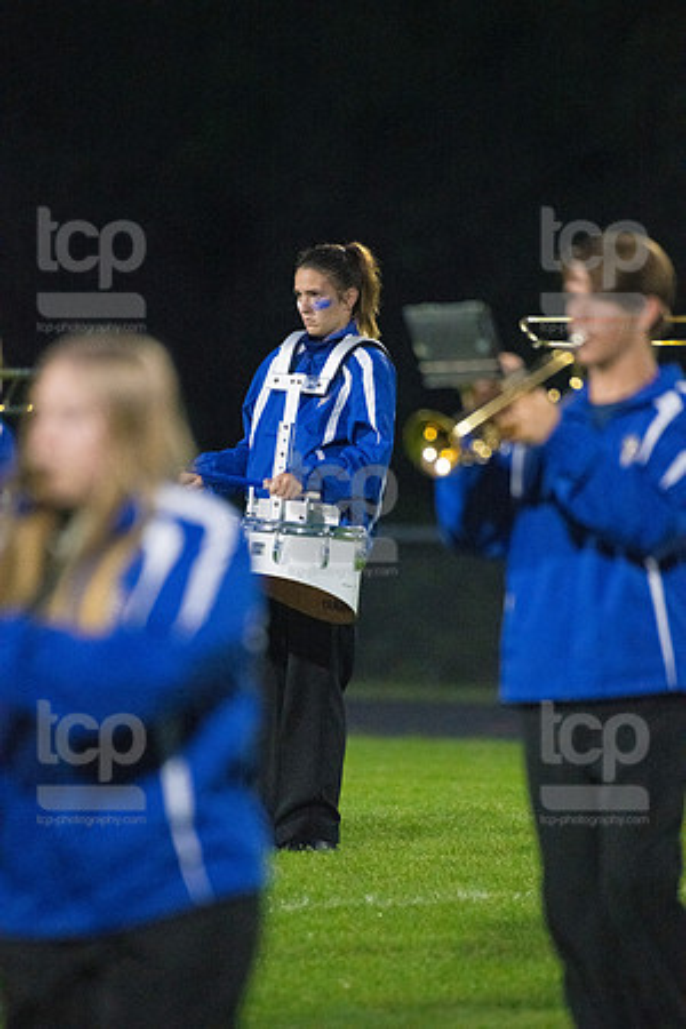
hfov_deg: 2.9
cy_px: 514
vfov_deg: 4.3
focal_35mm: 480
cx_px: 343
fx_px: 13719
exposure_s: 1/1600
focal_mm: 480
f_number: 5.6
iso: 6400
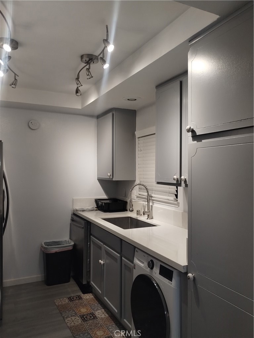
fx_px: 273
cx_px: 127
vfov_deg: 63.4
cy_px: 169
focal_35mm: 28
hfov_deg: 49.8
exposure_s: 1/40
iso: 369
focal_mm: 4.27
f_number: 1.8
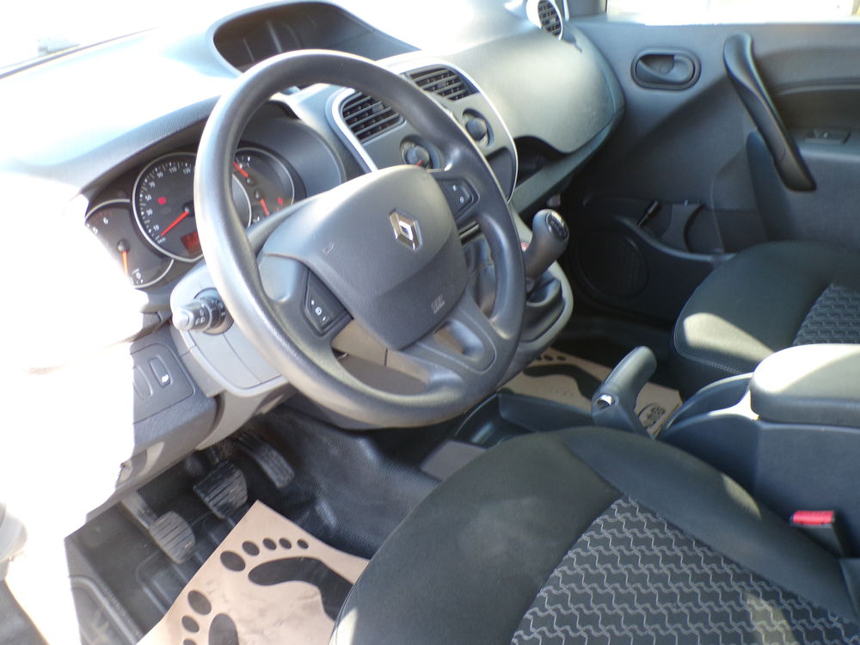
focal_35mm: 32
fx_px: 795
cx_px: 430
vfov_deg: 44.2
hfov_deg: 56.8
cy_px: 322
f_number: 3.2
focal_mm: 5.8
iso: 177
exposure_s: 1/34
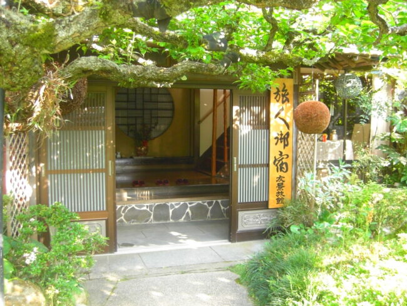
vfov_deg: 37.7
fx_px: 447
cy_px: 153
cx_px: 204
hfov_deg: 49.0
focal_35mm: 38
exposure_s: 1/100
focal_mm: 7.9
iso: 400
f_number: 2.8
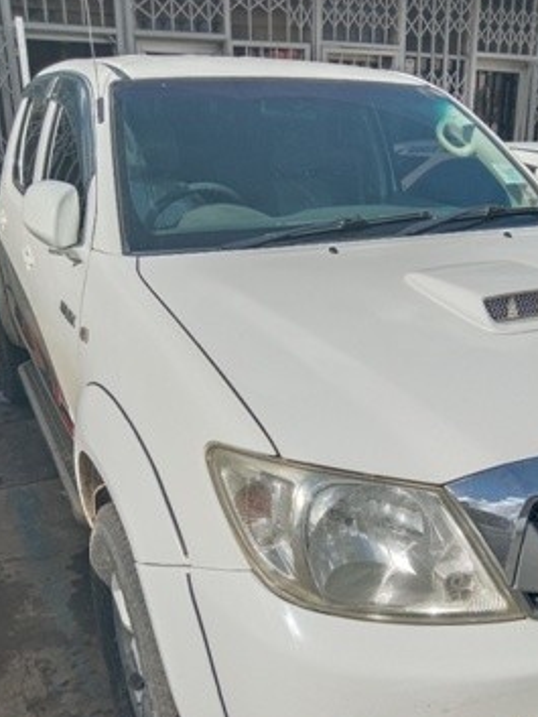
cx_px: 317
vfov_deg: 55.0
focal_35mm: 33
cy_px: 422
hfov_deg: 42.8
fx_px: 683
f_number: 2.2
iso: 101
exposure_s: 1/945
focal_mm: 3.65
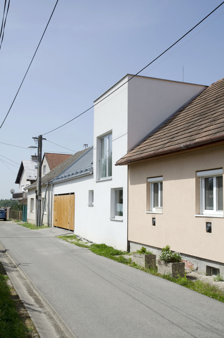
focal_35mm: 39
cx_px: 112
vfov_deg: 49.6
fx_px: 365
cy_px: 169
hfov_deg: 34.1
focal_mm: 26
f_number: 9
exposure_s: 1/320
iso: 100
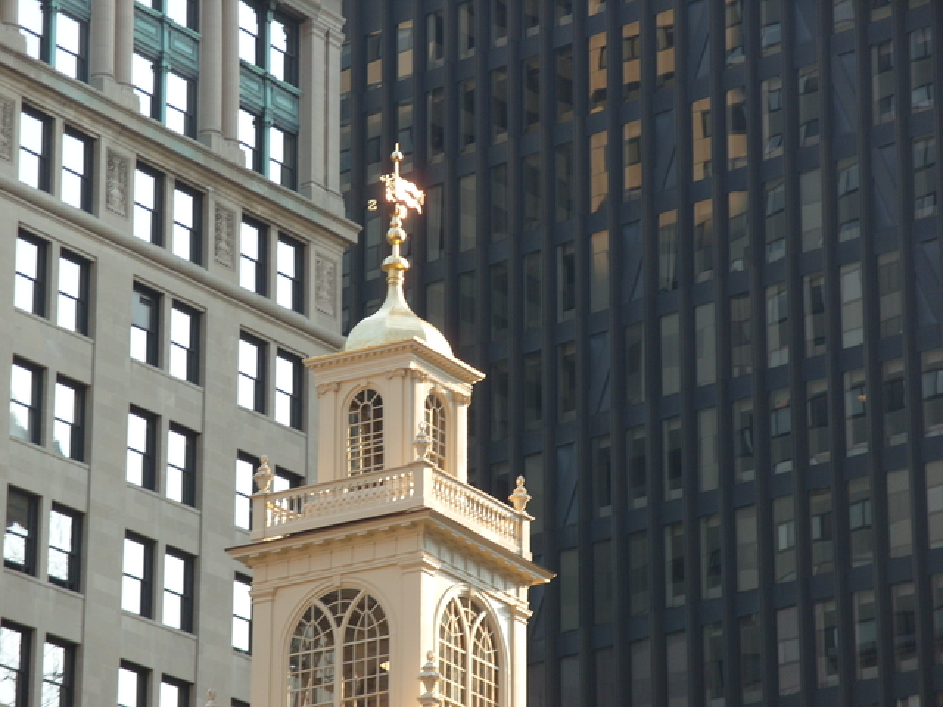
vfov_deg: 9.8
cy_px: 354
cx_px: 472
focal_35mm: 151
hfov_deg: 13.1
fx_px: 4114
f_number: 4.2
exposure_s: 1/250
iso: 100
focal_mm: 33.7
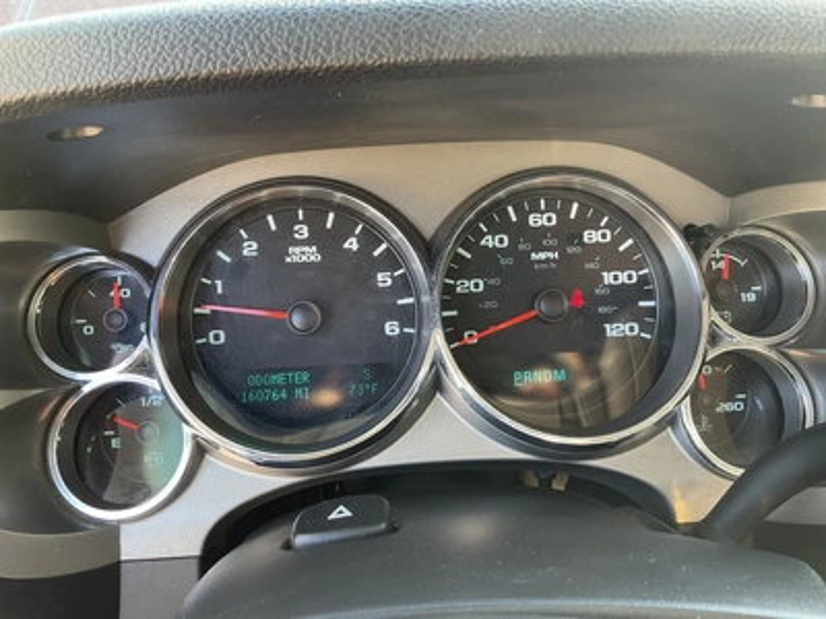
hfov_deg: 61.7
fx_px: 692
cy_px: 310
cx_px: 413
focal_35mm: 29
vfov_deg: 48.2
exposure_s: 1/72
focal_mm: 3
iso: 64
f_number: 1.8
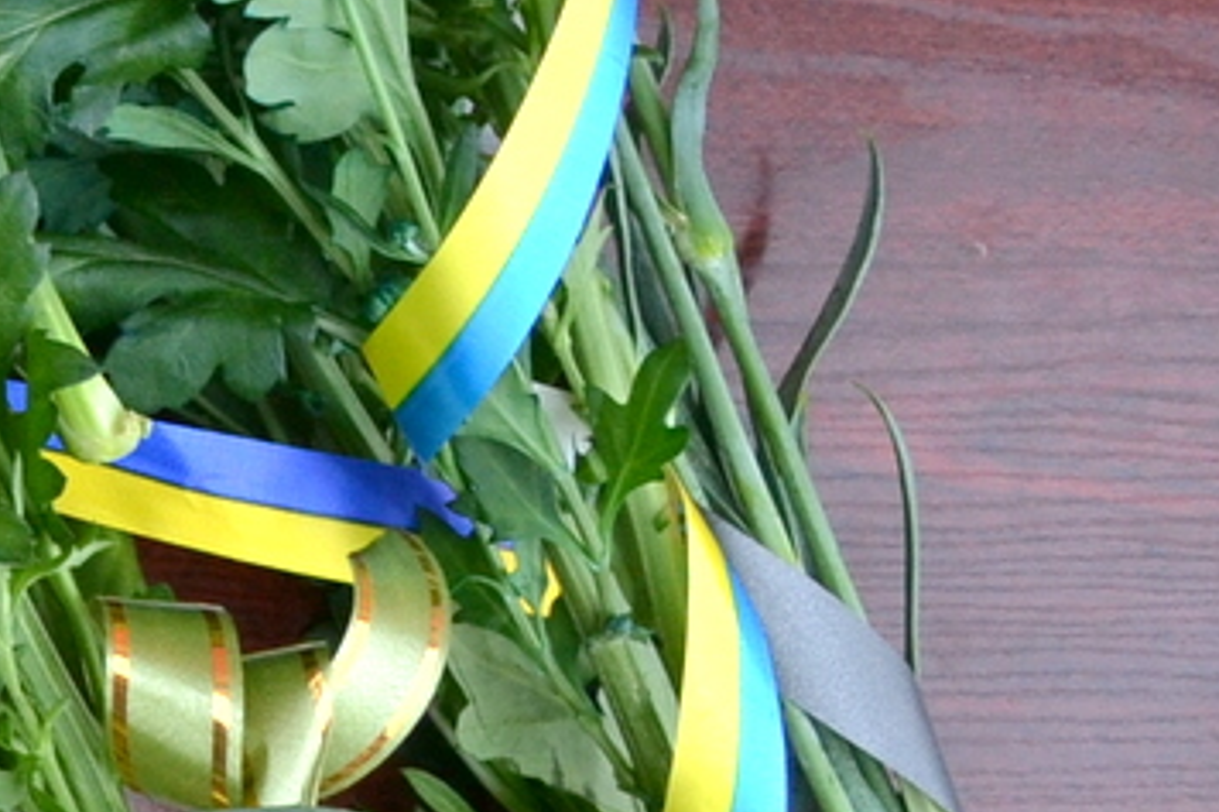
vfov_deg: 10.0
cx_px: -1445
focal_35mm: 135
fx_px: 4569
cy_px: -171
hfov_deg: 12.7
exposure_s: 1/250
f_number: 5.6
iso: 360
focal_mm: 20
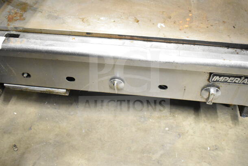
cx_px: 124
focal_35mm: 39
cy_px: 83
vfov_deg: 34.2
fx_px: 269
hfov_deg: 49.5
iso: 8000
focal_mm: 26
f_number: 4
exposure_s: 1/40
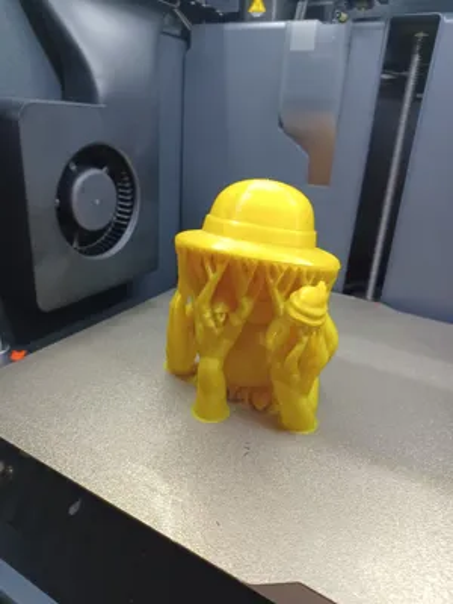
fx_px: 436
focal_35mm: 25
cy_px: 302
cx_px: 226
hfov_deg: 54.9
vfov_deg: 69.4
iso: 400
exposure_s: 1/33.3
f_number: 1.8
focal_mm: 4.6
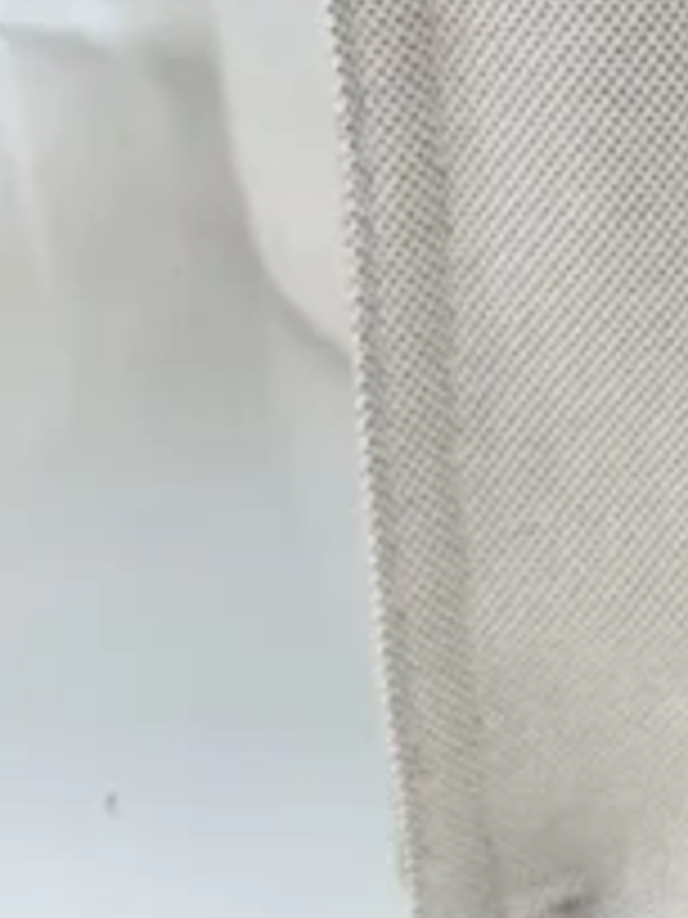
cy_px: -140
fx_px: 2491
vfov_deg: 19.8
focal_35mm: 94
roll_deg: -1.1
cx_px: 1340
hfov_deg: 13.6
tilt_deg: -21.7
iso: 64
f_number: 1.78
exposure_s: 1/177
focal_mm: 6.76
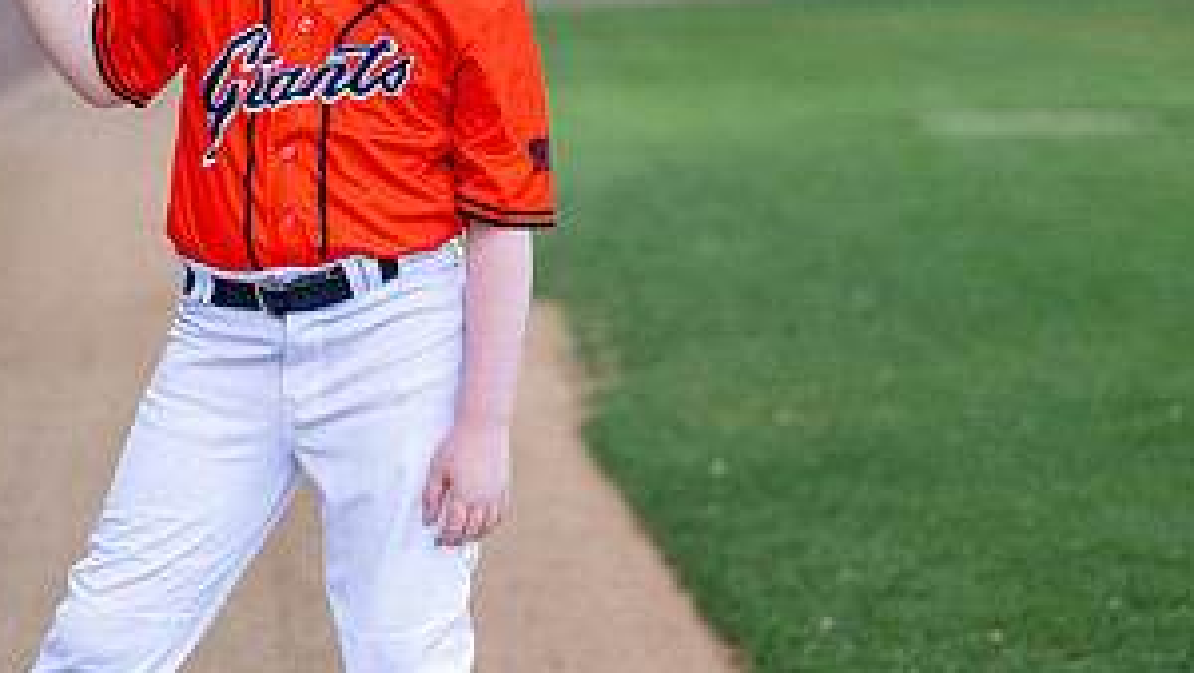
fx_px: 3674
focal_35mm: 116
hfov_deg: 18.4
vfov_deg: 10.5
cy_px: 336
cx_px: 327
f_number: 1.2
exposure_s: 1/2000
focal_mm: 50
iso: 125
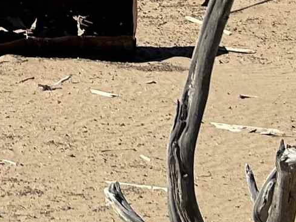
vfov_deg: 8.4
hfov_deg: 11.3
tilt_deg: +2.6
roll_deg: -1.7
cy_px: -266
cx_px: -210
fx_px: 1402
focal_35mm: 164
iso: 50
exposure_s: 1/5319
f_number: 1.5
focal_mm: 5.7
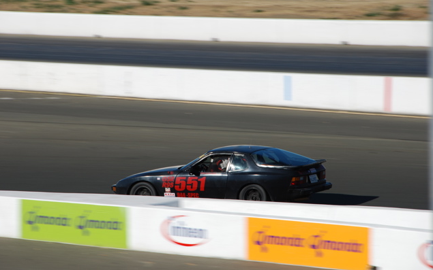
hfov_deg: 6.8
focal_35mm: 308
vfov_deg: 4.3
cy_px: 127
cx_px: 216
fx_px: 3635
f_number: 10
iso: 100
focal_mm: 200
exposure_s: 1/250
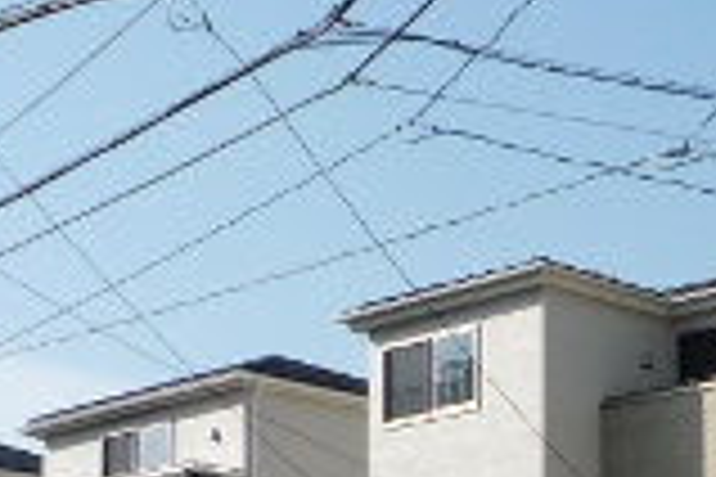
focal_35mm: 110
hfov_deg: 18.1
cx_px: 725
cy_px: 752
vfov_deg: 11.8
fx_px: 2188
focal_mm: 4.4
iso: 100
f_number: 4.5
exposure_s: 1/800
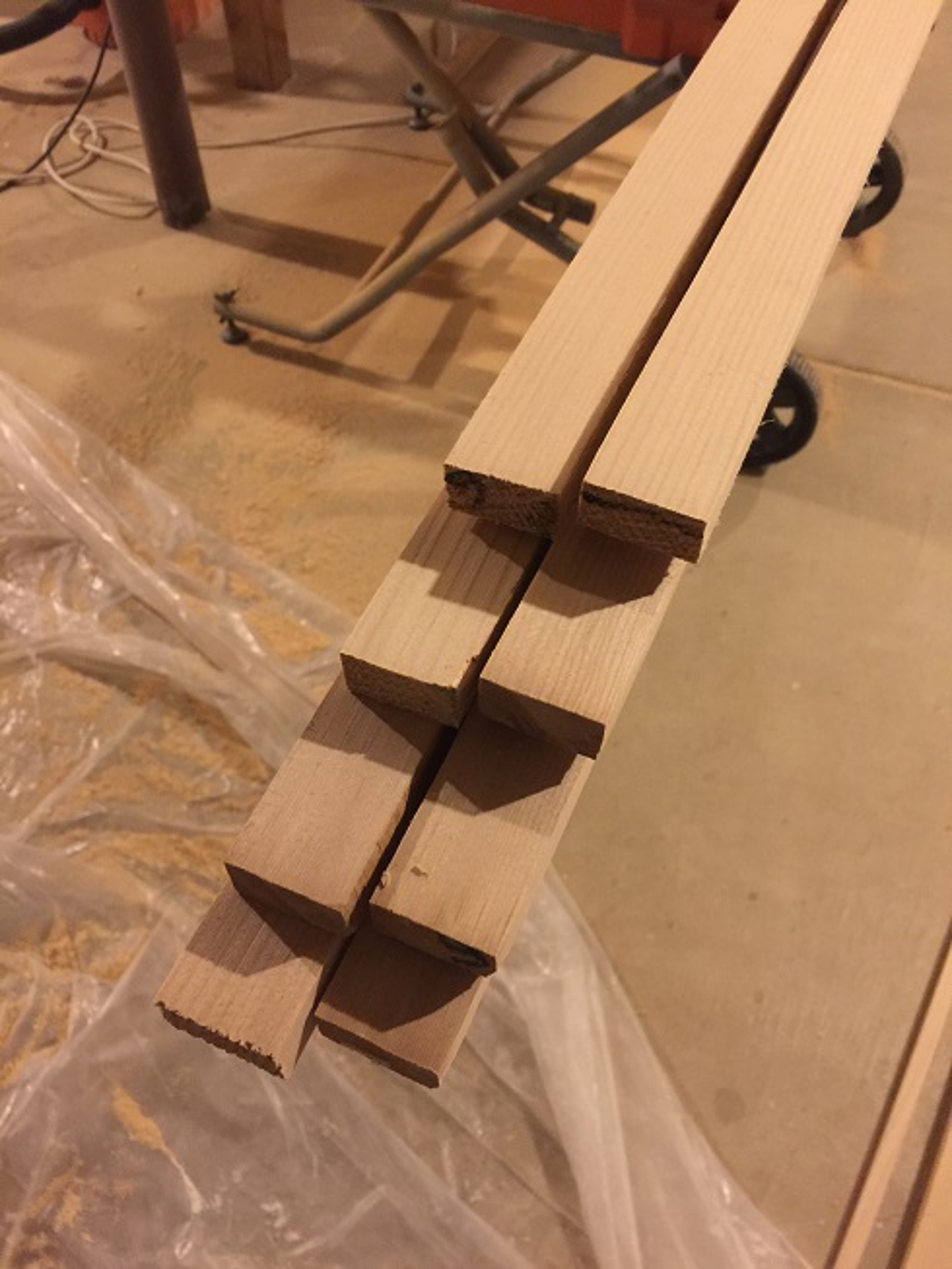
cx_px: 476
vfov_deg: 61.7
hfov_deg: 48.2
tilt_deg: -53.4
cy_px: 634
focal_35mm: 29
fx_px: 1063
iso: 80
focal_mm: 4.15
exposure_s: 1/4
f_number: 2.2
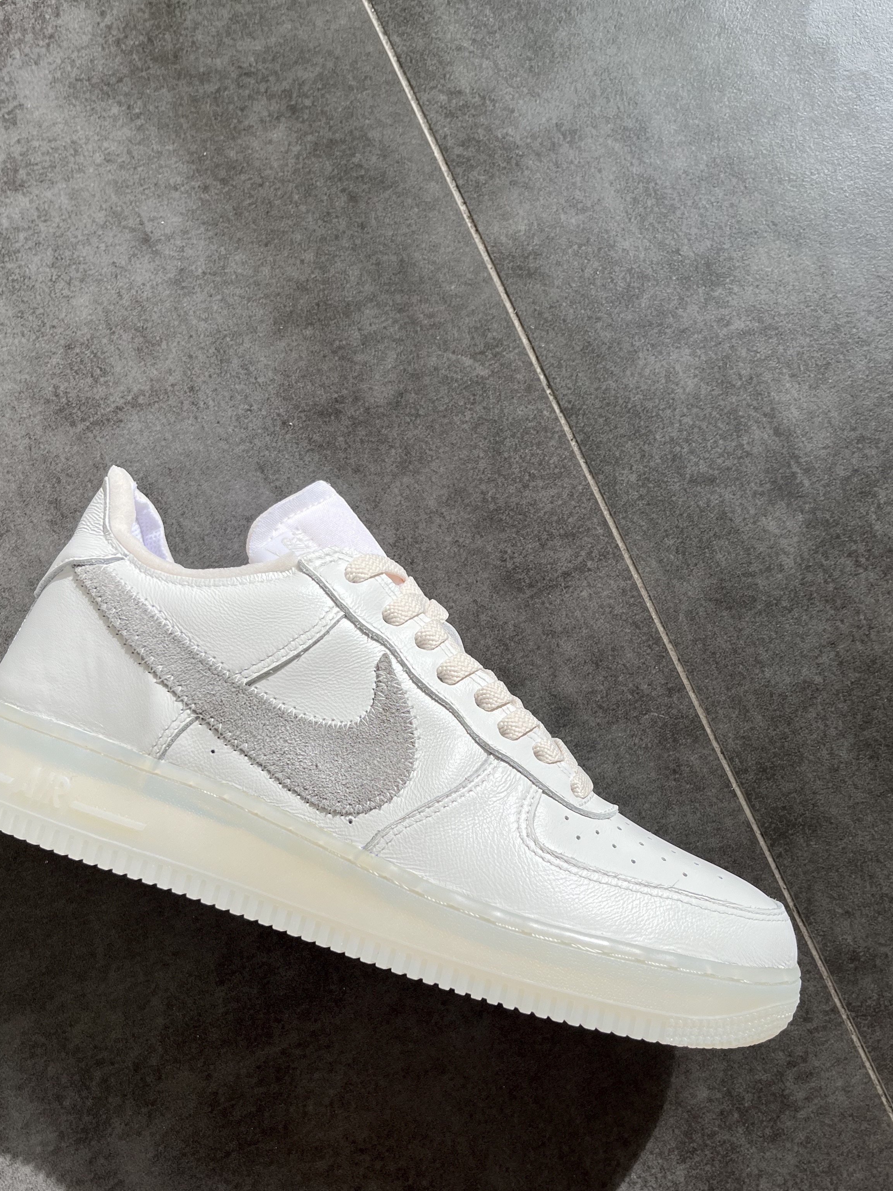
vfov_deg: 53.2
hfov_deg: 41.7
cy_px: 765
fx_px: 1170
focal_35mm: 34
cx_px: 399
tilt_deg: -86.5
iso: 50
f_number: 1.6
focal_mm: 5.1
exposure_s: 1/407
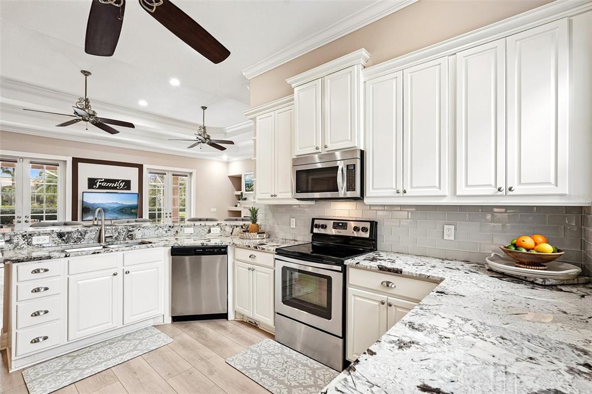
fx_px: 263
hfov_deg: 96.8
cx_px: 296
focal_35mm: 16
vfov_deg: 73.7
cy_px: 197
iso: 400
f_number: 8
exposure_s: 1/13
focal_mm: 16
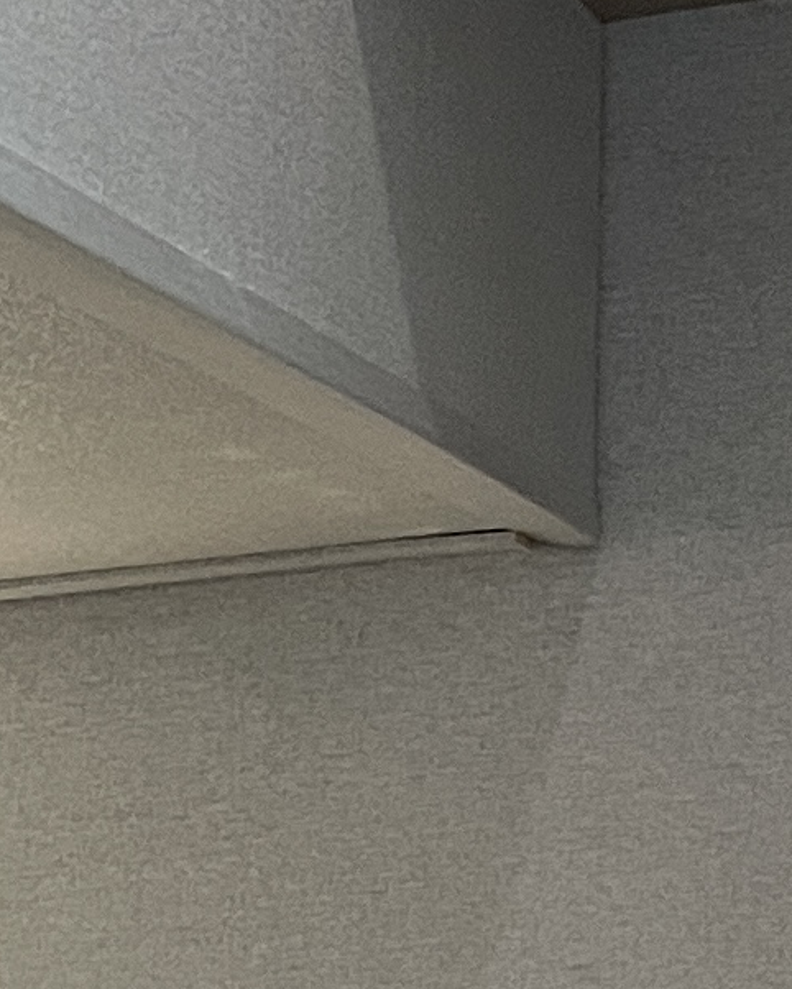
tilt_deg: -5.8
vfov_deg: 10.3
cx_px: -1057
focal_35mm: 170
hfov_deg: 8.4
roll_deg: +1.7
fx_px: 4979
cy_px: 2088
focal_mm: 4.2
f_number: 1.6
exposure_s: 1/62
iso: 125
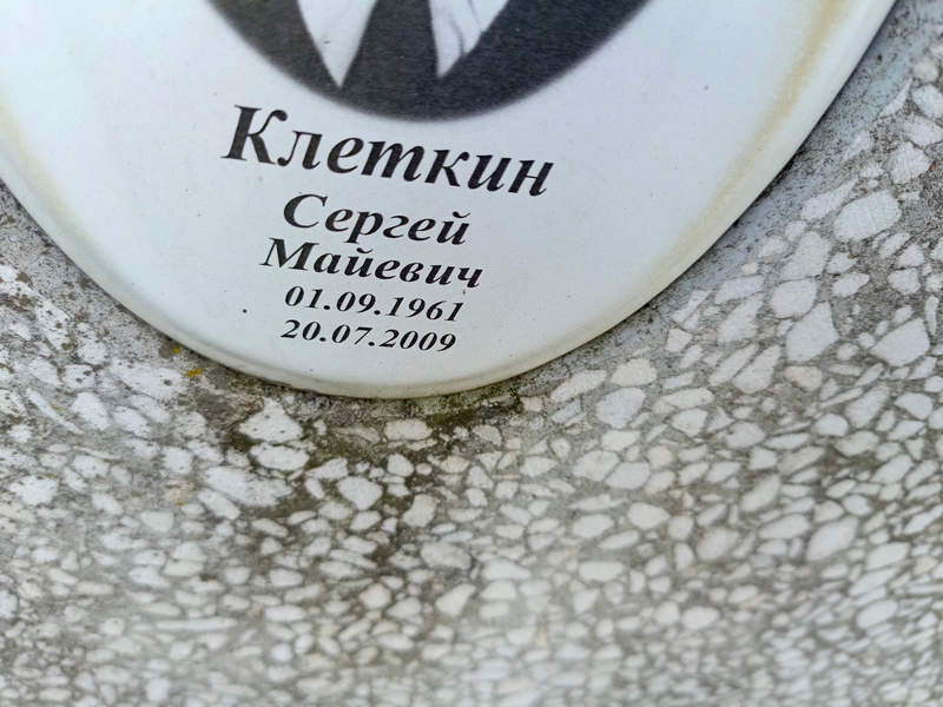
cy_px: 354
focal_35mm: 25
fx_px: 681
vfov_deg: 54.9
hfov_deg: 69.4
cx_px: 472
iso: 113
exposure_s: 1/130
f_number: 1.69
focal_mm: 4.76
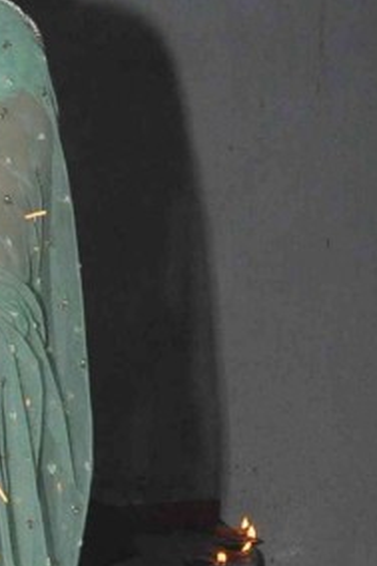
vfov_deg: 11.5
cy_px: 715
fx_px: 2752
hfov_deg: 7.3
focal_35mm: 175
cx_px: -565
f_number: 9
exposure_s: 1/200
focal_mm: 22
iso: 800
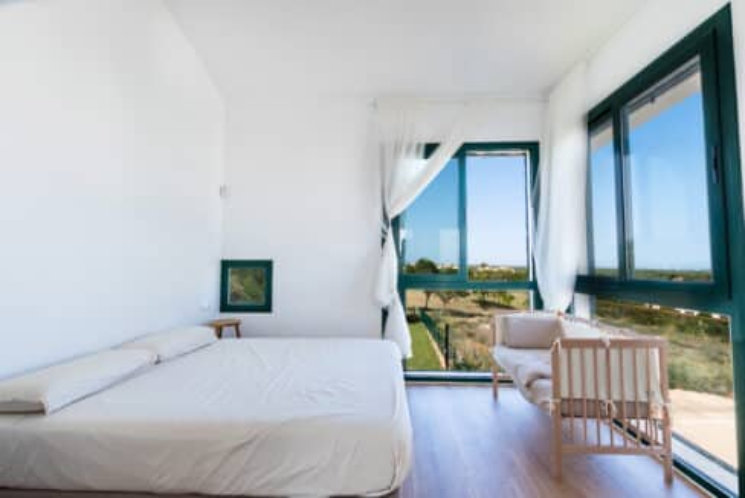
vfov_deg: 77.4
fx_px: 311
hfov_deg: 100.4
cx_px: 372
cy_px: 249
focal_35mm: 15
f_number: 9
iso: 200
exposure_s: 1/250
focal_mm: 10
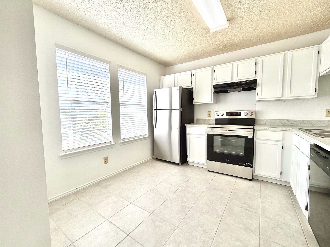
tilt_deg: -3.6
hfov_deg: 102.1
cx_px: 165
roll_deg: -1.5
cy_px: 124
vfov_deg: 85.7
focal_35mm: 14
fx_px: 133
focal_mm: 2.22
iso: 50
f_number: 2.2
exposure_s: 1/266
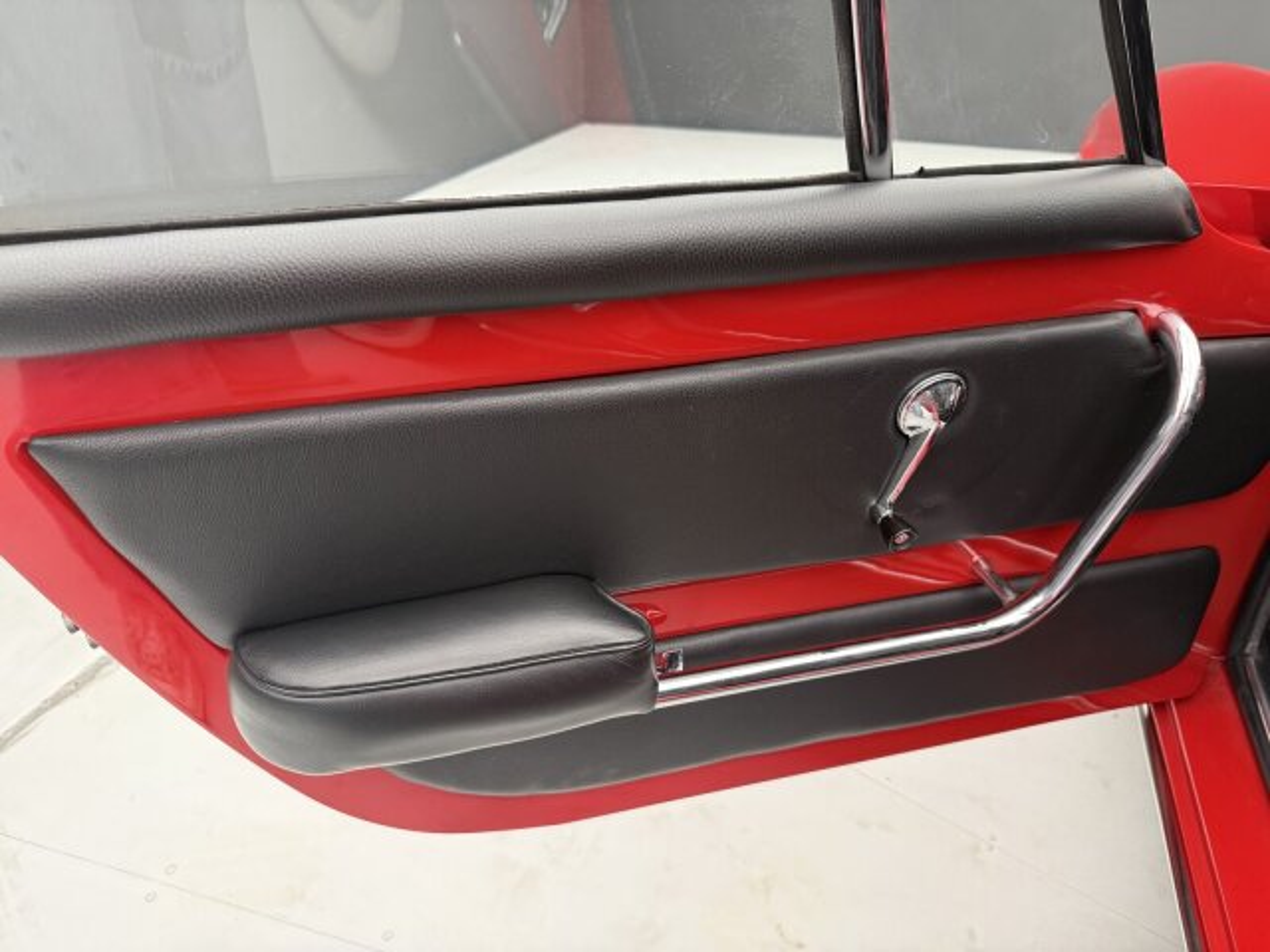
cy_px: 476
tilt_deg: -31.1
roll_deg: +0.7
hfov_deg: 71.6
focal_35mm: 24
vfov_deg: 56.8
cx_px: 635
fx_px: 881
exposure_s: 1/49
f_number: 1.78
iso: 320
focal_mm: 6.76
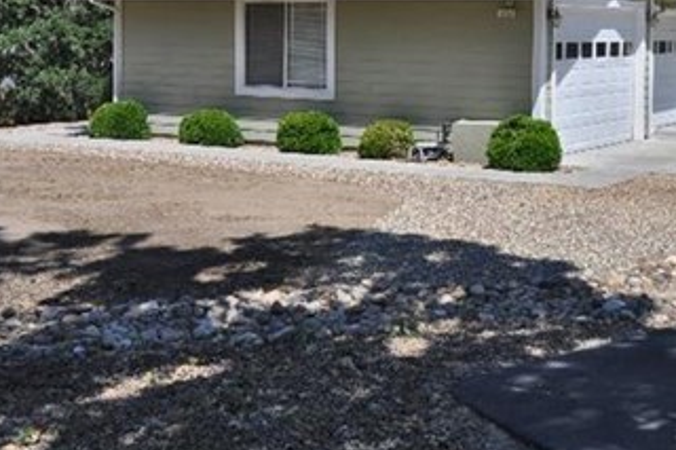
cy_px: 39
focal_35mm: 60
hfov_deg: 31.5
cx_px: 634
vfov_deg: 22.0
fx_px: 1126
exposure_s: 1/500
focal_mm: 20
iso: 200
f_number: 11
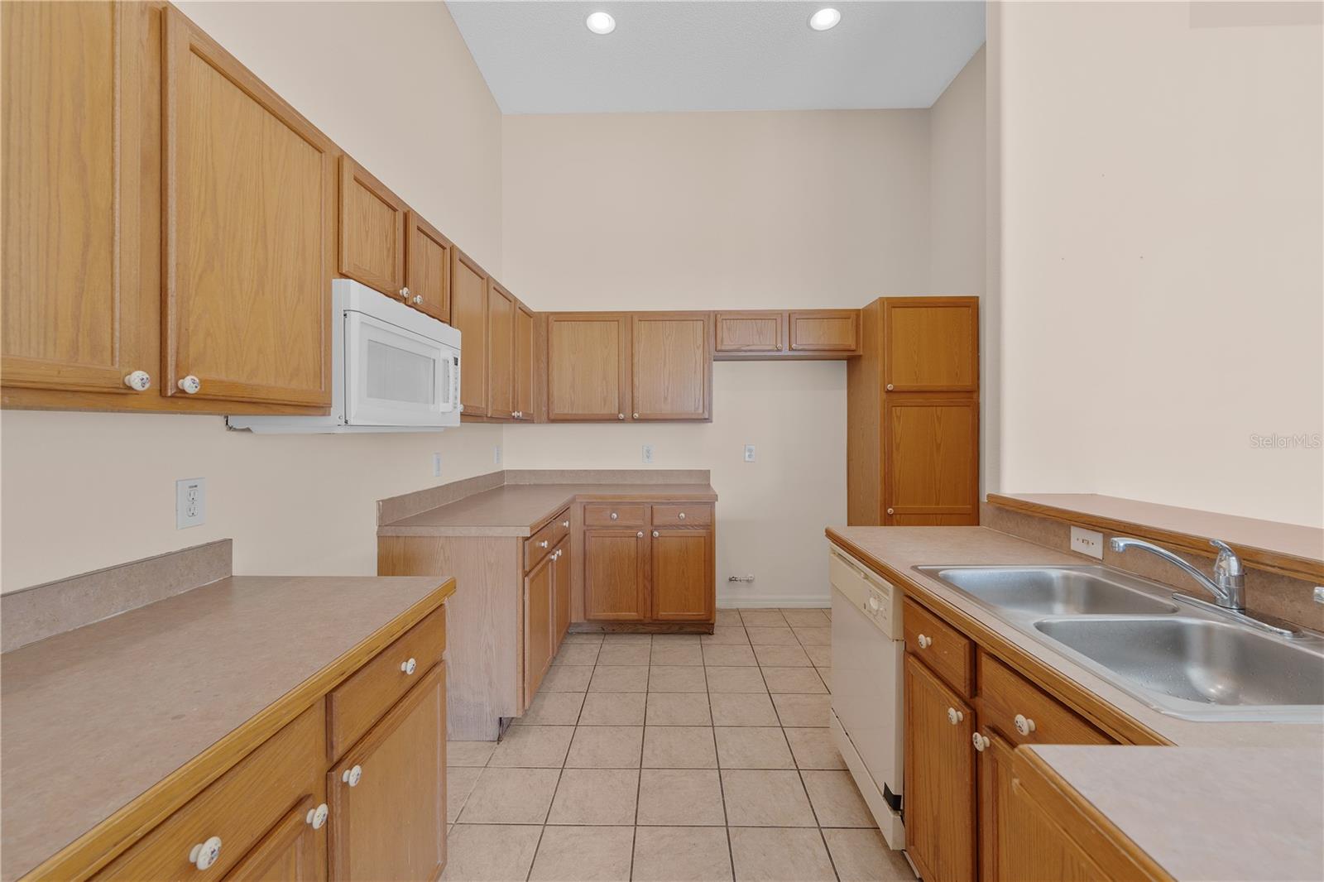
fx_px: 515
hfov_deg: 104.3
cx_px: 662
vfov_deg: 81.2
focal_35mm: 14
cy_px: 441
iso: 320
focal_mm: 14
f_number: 8
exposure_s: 1/2.5
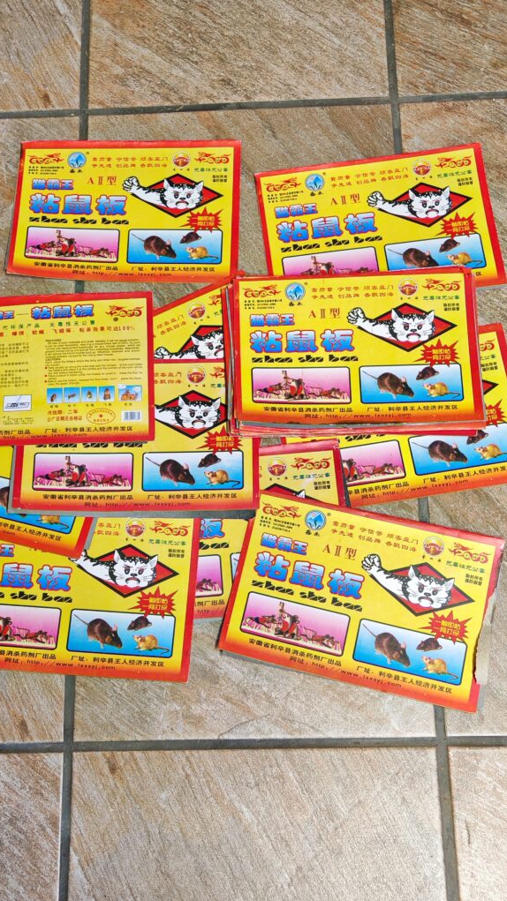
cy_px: 451
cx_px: 204
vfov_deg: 43.7
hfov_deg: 25.4
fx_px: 1124
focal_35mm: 47
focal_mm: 6.67
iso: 640
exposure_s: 1/33
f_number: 1.9
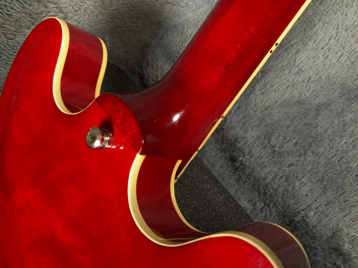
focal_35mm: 29
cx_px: 179
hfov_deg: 61.7
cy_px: 134
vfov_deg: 48.2
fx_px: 300
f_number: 1.8
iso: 64
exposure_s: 1/52
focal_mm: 3
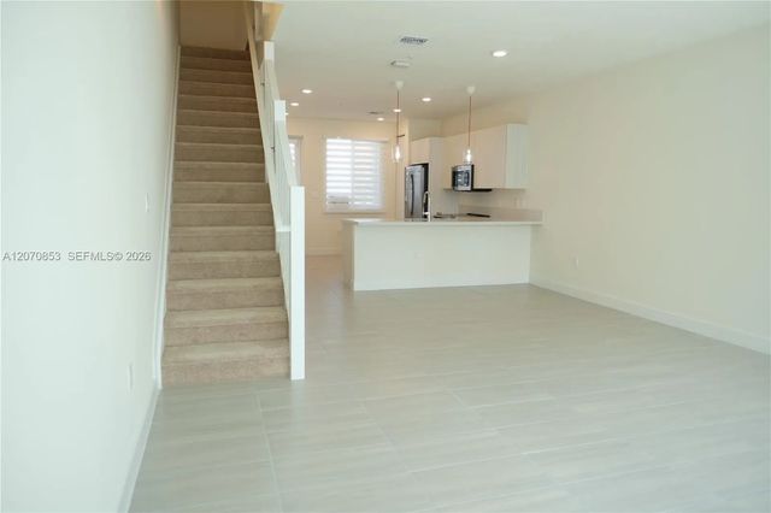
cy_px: 256
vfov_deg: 53.1
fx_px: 514
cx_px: 386
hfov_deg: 73.8
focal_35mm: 24
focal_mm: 16
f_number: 1.8
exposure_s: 1/210
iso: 200
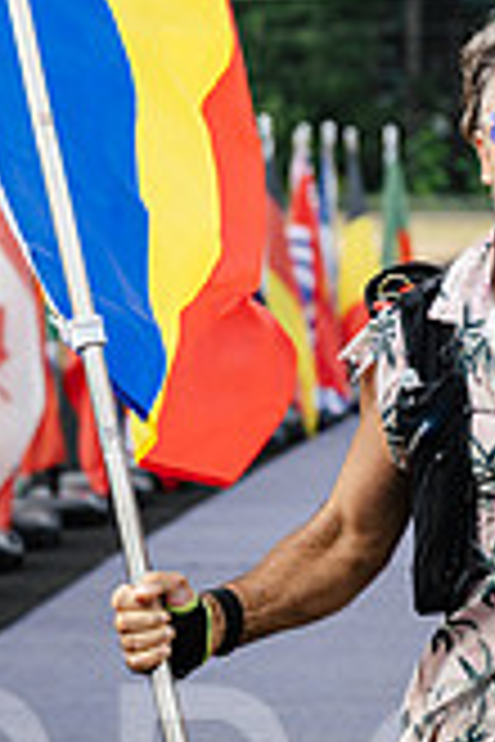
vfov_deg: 13.9
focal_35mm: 147
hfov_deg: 9.3
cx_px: 513
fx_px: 3032
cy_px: 144
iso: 100
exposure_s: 1/500
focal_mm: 54
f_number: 2.8
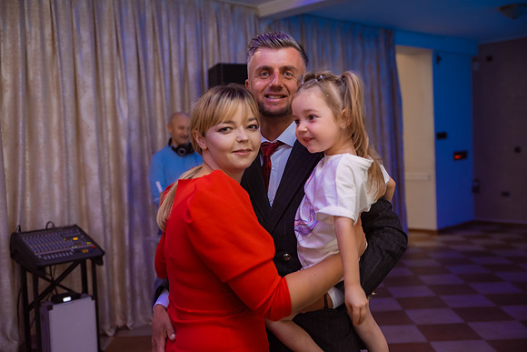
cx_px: 264
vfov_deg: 31.9
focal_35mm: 42
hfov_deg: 46.4
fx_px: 615
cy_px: 176
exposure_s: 1/200
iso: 1250
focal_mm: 42
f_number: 2.8
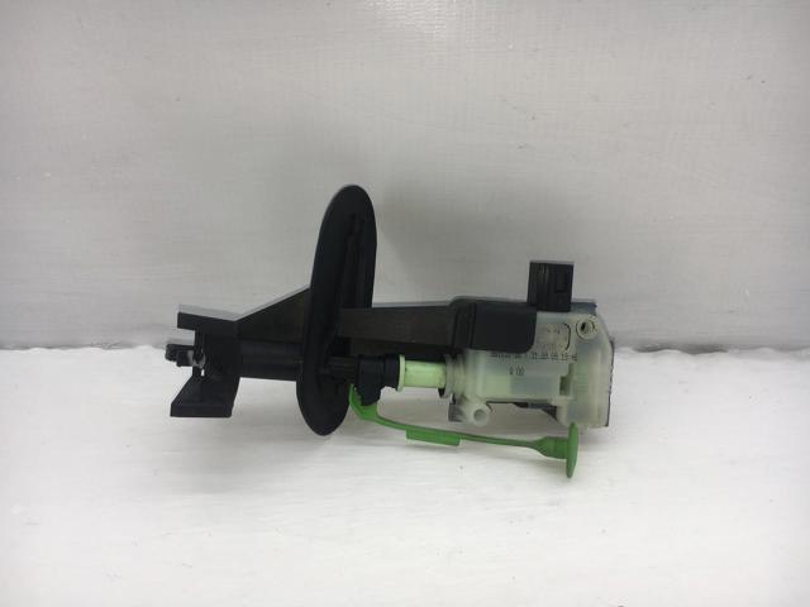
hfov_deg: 61.7
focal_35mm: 29
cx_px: 405
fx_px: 679
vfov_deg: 48.2
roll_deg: -0.4
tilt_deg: -30.7
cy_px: 304
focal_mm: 4.15
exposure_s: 1/481
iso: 25
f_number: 2.2
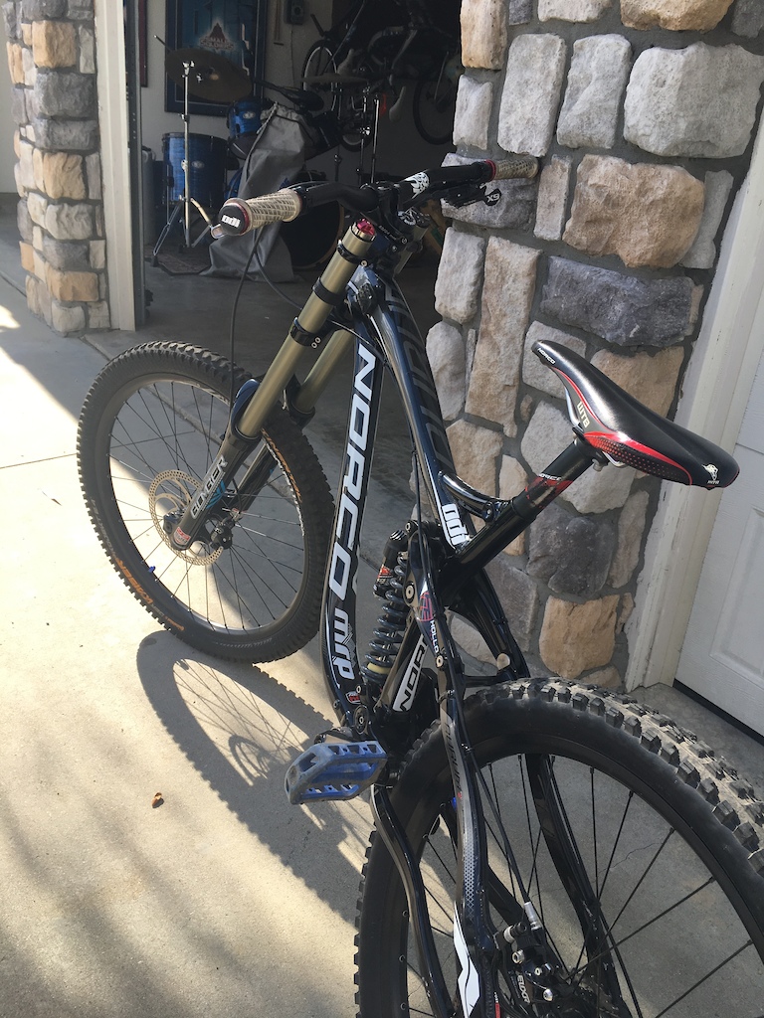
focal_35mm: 29
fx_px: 853
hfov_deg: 48.2
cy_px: 509
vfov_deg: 61.7
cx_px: 382
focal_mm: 4.15
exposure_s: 1/523
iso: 25
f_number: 2.2
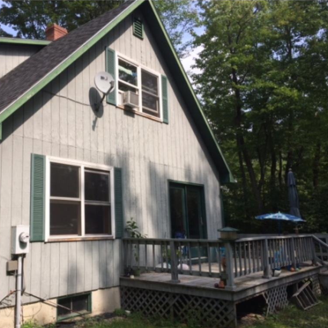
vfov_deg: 46.0
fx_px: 386
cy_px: 166
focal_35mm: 36
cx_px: 112
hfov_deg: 45.4
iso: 40
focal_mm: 4.12
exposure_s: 1/1414
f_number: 2.2
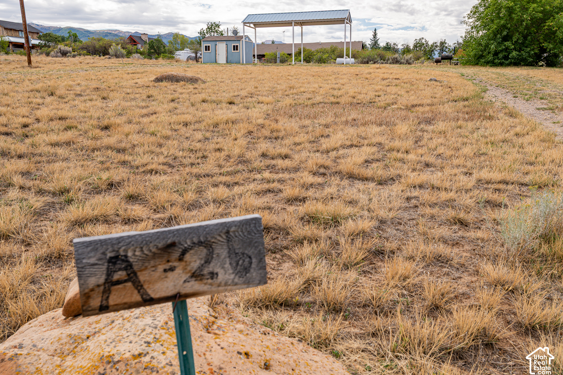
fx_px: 563
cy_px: 187
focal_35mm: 36
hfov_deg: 53.1
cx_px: 274
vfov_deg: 36.9
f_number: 11
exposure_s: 1/250
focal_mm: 35
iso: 250
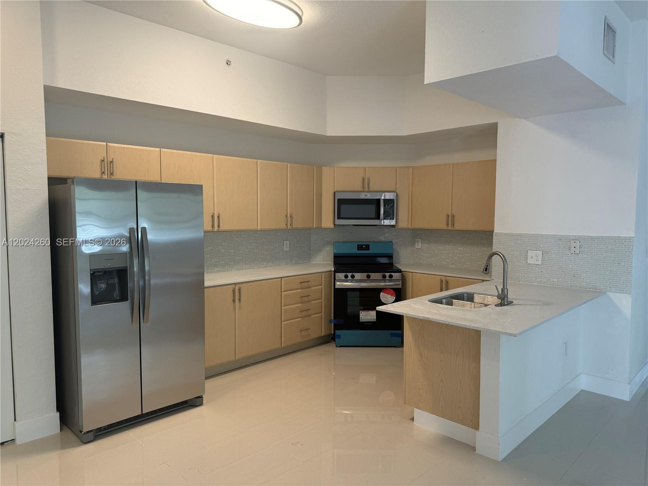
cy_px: 243
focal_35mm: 24
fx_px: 449
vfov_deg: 56.8
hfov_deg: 71.6
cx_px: 324
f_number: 1.78
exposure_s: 1/120
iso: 125
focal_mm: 6.76
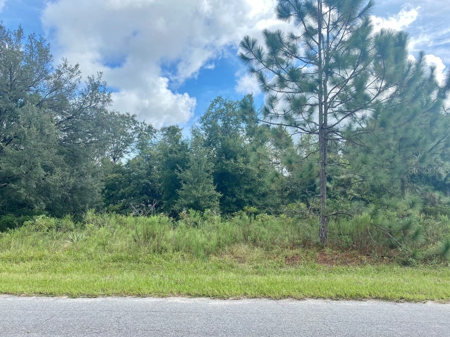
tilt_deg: +5.3
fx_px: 351
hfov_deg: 65.3
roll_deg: -1.5
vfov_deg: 51.4
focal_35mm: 27
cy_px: 170
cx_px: 218
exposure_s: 1/799
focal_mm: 4.25
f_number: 1.8
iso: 32
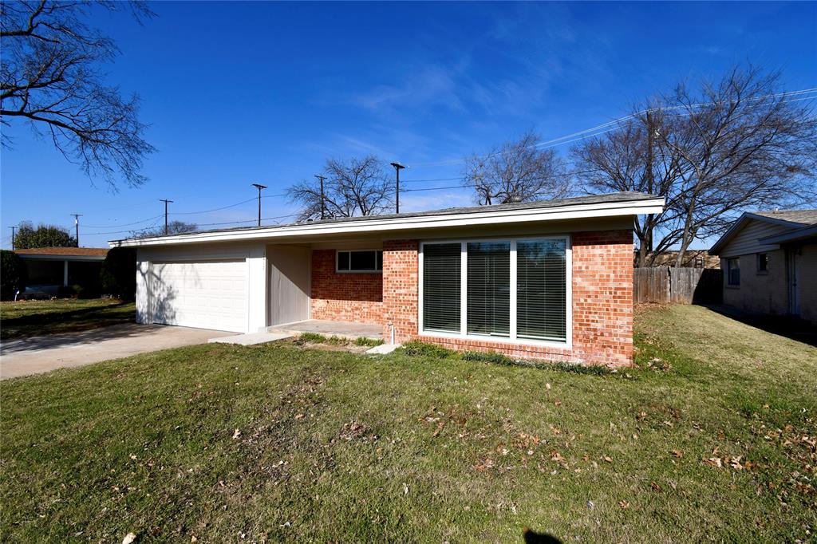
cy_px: 272
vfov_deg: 77.3
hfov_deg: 100.4
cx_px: 408
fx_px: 340
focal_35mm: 15
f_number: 13
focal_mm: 10
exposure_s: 1/640
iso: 200
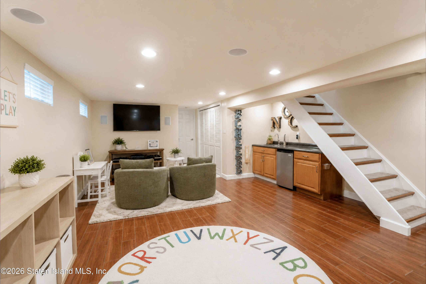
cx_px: 213
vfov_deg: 77.3
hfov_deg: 100.4
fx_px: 177
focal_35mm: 15
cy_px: 142
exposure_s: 1/6
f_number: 2.8
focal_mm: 10
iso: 100
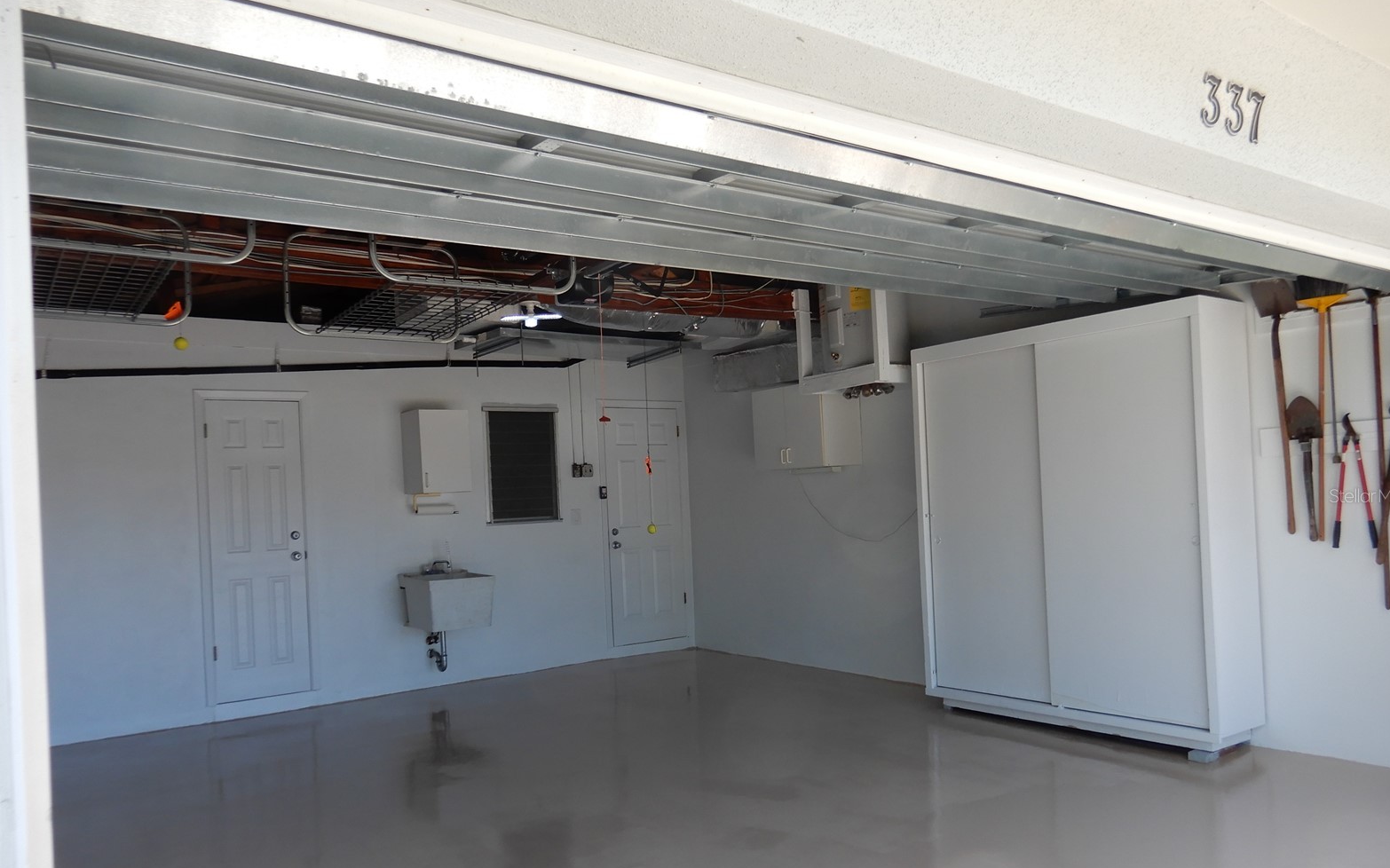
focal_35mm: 26
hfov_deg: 70.4
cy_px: 495
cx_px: 703
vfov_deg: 47.4
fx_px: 985
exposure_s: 1/200
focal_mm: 4.3
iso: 80
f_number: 3.4
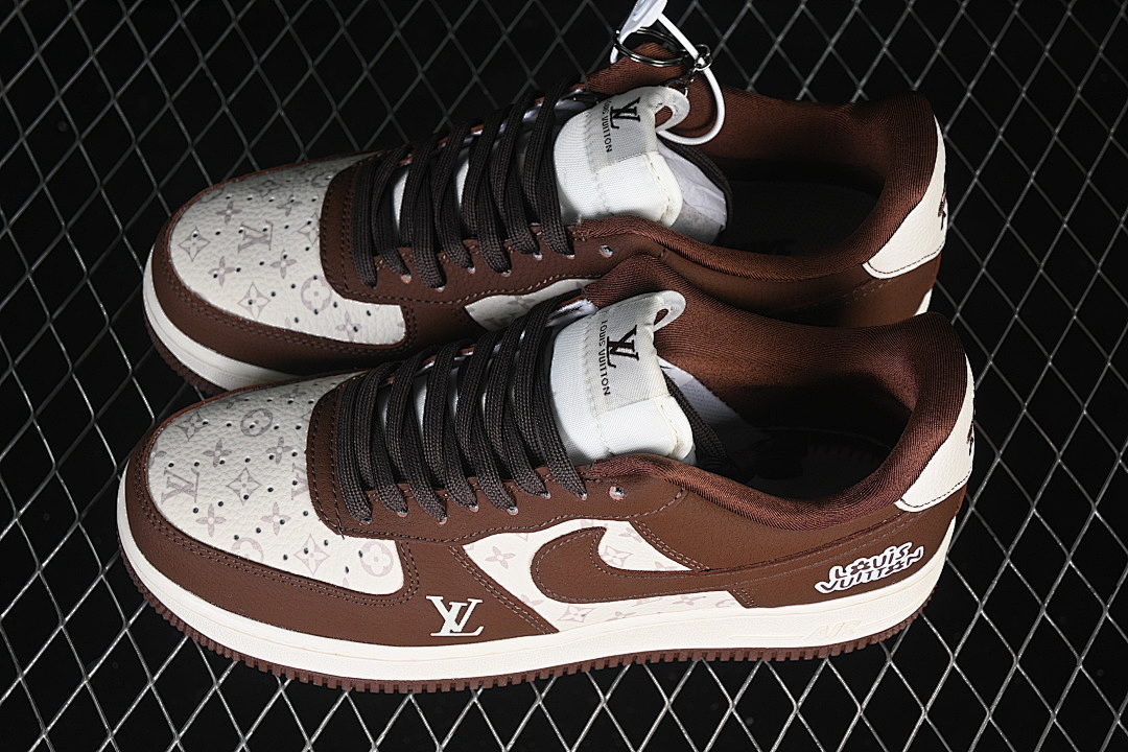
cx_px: 564
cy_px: 376
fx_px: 2350
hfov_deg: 27.0
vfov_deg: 18.2
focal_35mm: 75
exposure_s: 1/60
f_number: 6.3
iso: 160
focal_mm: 50
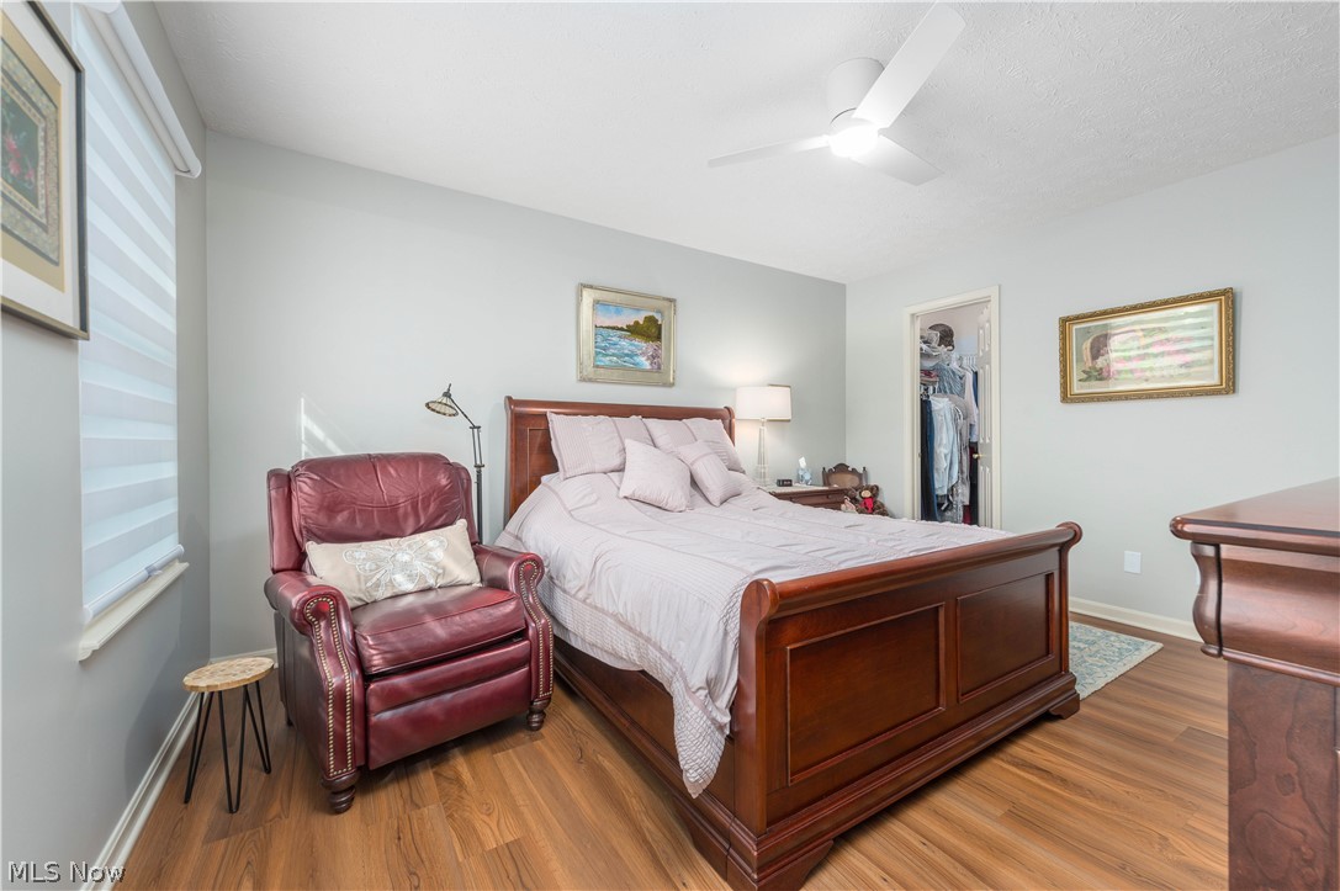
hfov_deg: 104.3
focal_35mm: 14
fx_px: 521
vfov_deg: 81.1
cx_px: 670
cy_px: 446
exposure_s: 1/60
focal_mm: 14
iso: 160
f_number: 9
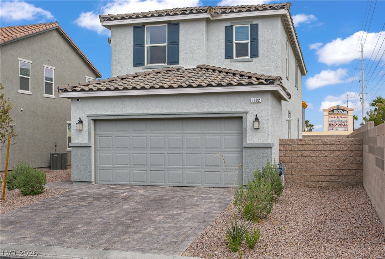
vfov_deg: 32.1
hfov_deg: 46.3
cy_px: 130
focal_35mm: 42
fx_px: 450
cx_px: 192
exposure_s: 1/125
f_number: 8
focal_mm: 28
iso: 160
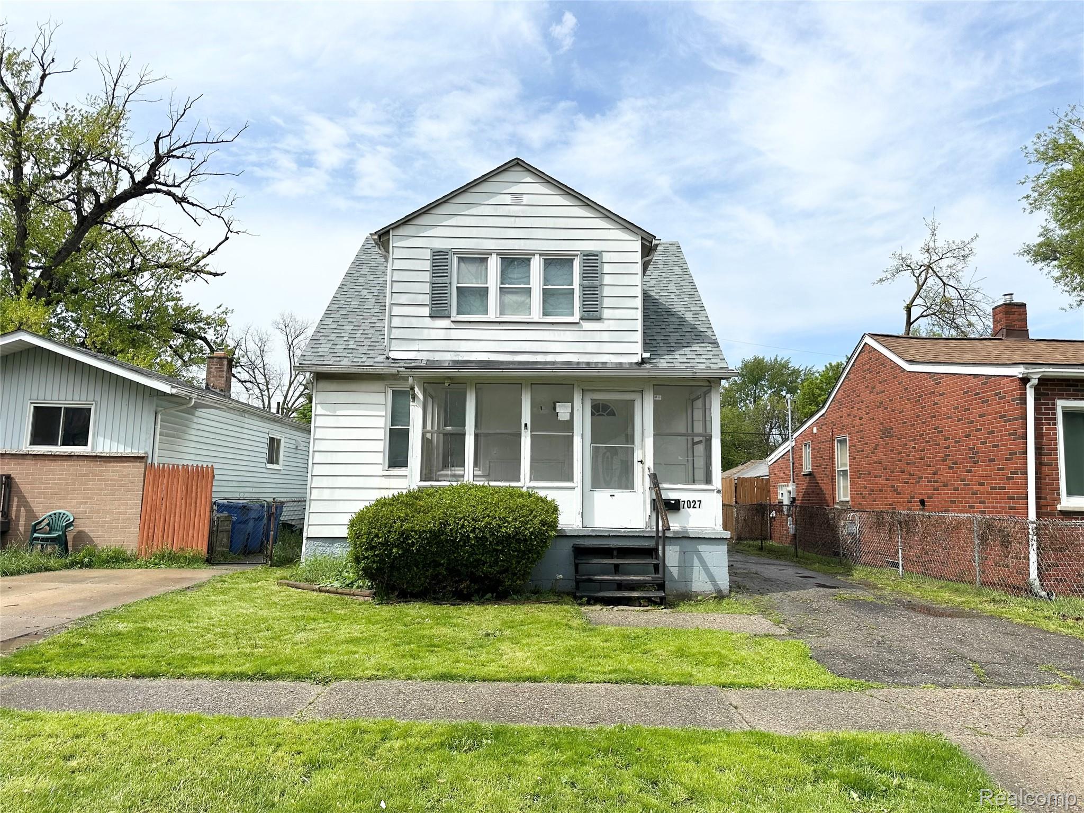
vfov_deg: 56.8
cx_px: 542
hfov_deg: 71.6
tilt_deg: +6.2
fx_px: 752
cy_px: 406
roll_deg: -2.3
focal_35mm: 24
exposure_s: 1/5848
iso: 80
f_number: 1.78
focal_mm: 6.86
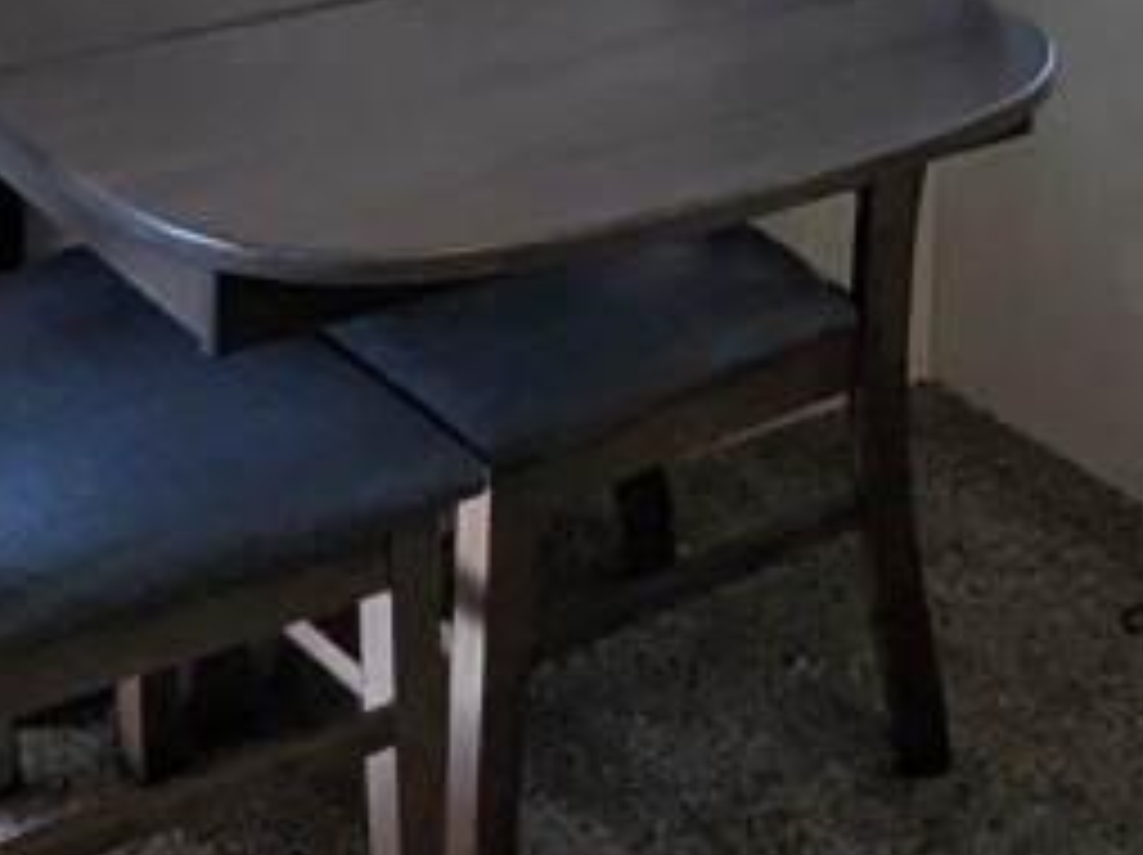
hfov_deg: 22.3
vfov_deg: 14.6
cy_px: -706
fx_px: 2903
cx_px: 538
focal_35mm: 88
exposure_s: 1/100
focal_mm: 2.35
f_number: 2.2
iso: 240
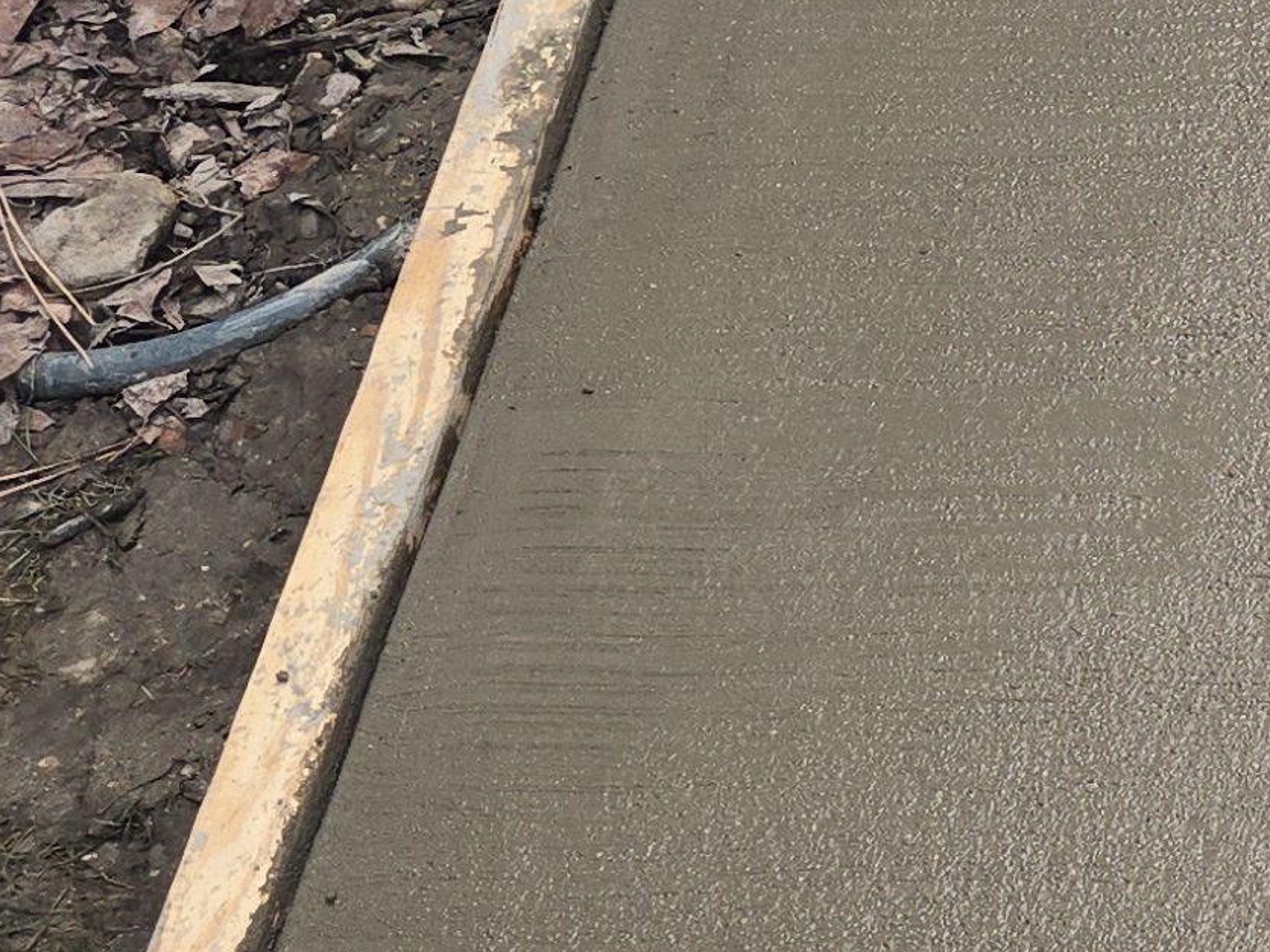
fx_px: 4036
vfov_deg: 13.4
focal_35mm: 110
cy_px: 322
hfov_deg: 15.1
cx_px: 2384
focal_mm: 5.4
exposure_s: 1/296
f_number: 1.8
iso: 25
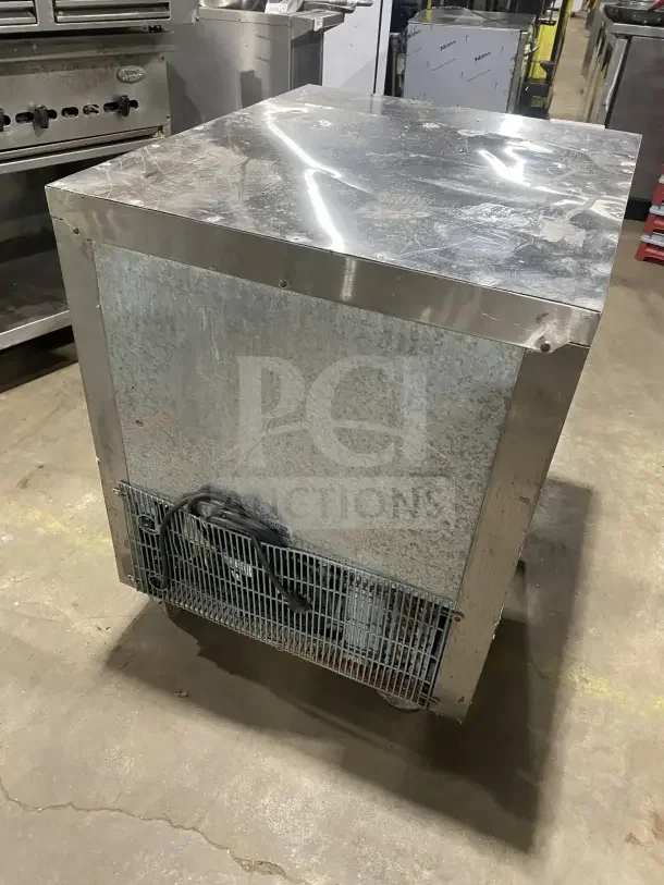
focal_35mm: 26
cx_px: 332
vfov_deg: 67.3
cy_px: 442
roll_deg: -3.9
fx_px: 665
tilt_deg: -35.4
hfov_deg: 53.1
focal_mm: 4.25
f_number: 1.8
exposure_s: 1/60
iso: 400
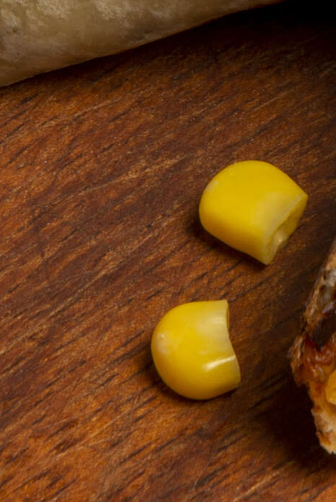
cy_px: -375
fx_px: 6346
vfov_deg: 4.5
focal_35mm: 454
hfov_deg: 3.0
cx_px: 675
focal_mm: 70
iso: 100
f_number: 14
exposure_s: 1/125
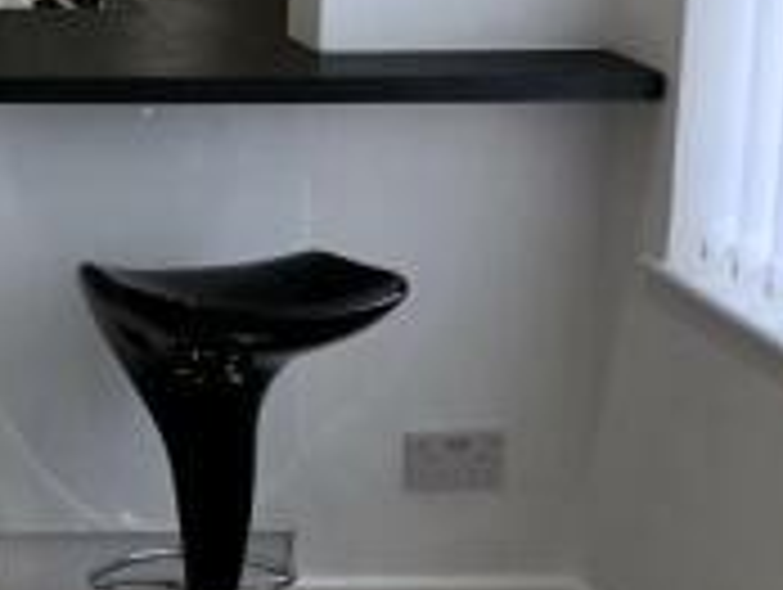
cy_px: -25
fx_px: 2197
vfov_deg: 15.0
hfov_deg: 18.2
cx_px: -358
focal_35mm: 97
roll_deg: +0.0
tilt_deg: -9.7
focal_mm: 3.99
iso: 40
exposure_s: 1/100
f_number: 1.8
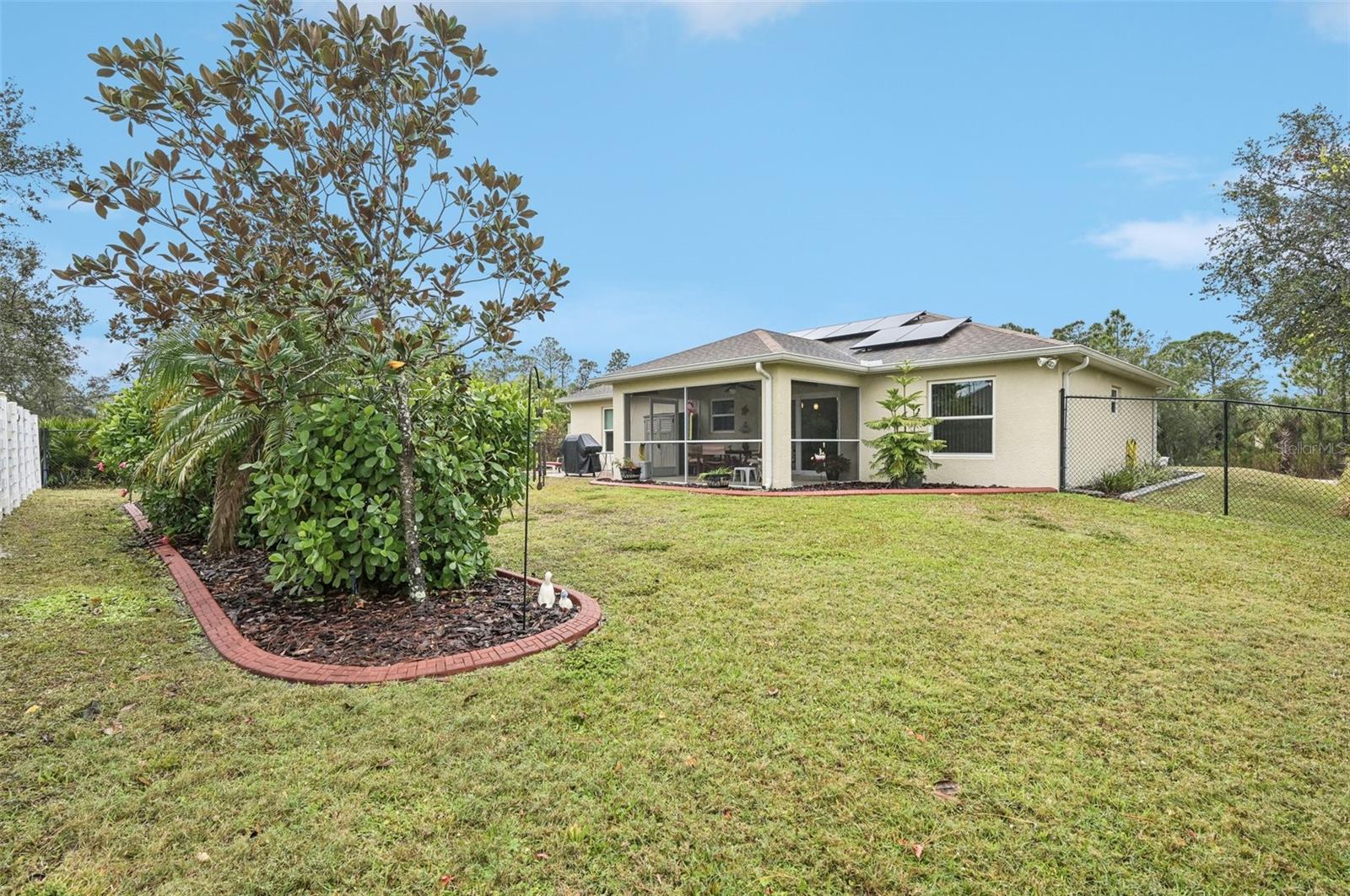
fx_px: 618
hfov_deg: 95.0
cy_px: 448
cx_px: 675
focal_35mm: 16
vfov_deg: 71.9
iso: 400
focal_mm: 16.5
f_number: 8
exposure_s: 1/500
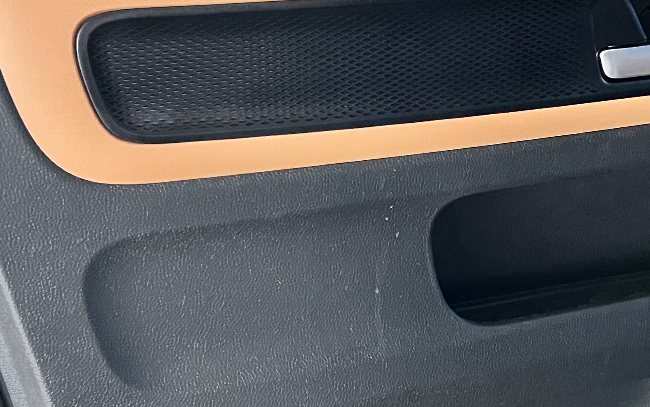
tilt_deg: -29.2
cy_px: 305
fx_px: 1276
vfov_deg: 18.0
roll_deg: +1.7
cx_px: 398
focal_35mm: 72
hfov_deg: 28.5
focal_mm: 5.7
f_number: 1.5
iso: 500
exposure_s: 1/43
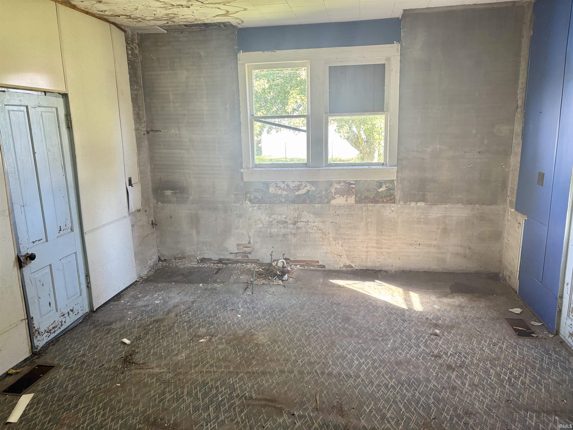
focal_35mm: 26
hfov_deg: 67.3
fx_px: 430
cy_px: 215
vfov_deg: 53.1
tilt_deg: -12.0
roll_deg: +1.0
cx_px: 286
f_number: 1.6
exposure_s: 1/103
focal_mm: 5.96
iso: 125
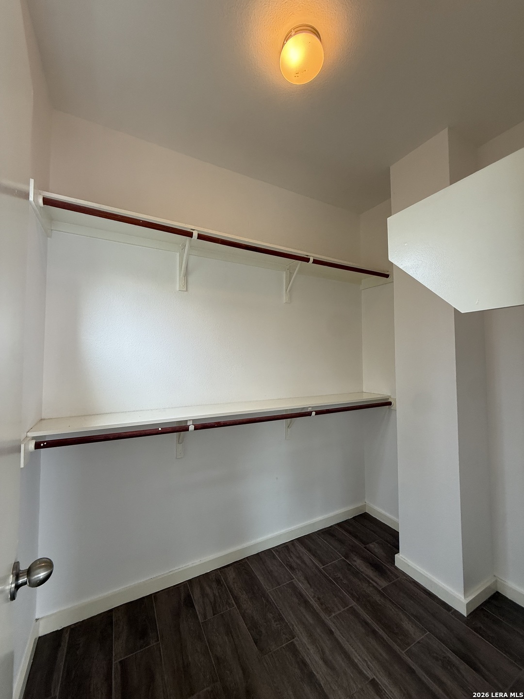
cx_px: 262
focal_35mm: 14
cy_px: 350
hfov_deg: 85.7
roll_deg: -0.2
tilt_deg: +2.9
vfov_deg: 102.1
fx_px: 283
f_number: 2.2
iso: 200
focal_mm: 2.22
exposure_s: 1/120
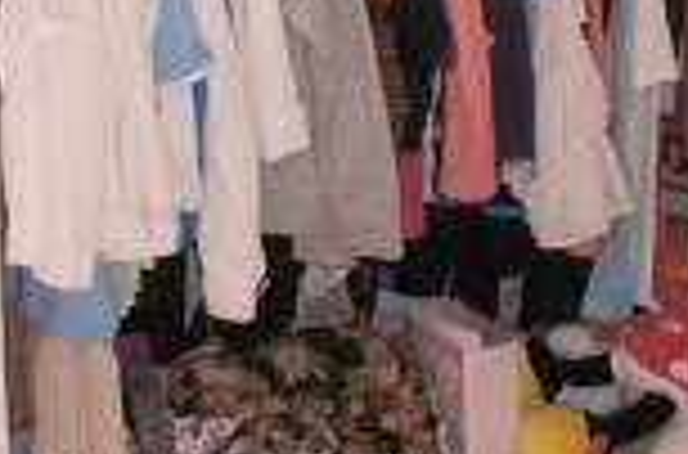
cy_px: -193
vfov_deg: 11.3
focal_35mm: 116
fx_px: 2210
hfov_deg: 17.6
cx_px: 531
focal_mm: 18
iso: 200
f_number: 5
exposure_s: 1/100
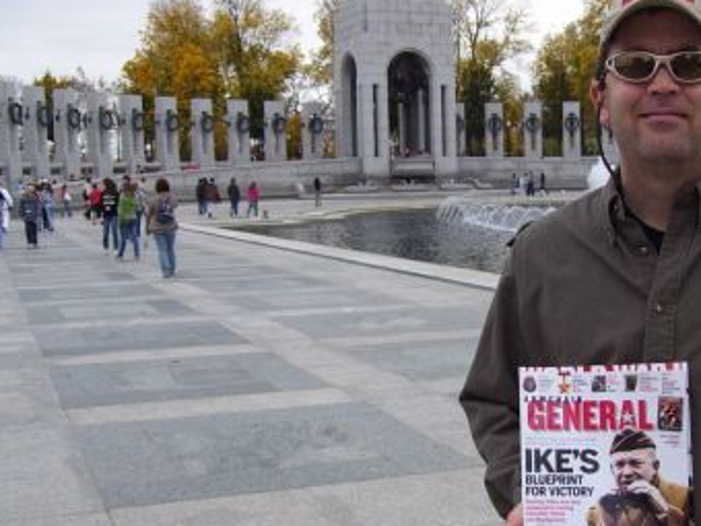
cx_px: 485
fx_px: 1073
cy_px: 280
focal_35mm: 53
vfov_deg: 27.5
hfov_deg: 35.7
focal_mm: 6
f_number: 2.7
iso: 80
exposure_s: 1/500
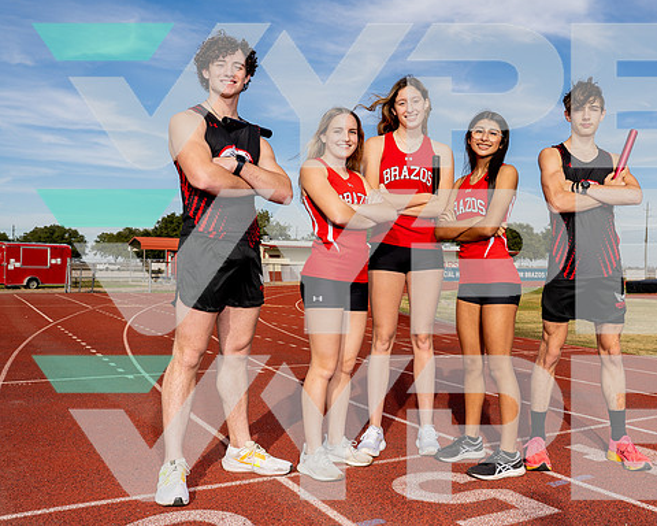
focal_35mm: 34
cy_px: 262
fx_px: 661
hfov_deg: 52.6
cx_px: 385
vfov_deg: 43.4
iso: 100
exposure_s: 1/250
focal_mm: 30
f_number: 8
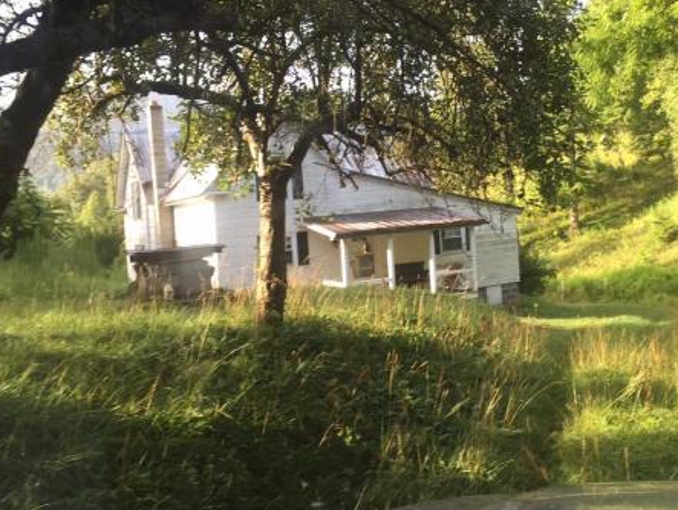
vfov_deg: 37.7
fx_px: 745
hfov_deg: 48.7
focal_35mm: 38
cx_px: 396
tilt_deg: +1.5
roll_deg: +3.0
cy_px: 231
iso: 40
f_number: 2.2
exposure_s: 1/120
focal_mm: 4.15
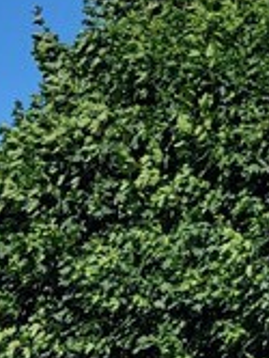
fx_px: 1530
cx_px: -101
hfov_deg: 9.8
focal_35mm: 148
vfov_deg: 12.2
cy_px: 658
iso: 16
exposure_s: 1/633
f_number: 1.8
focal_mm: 6.7
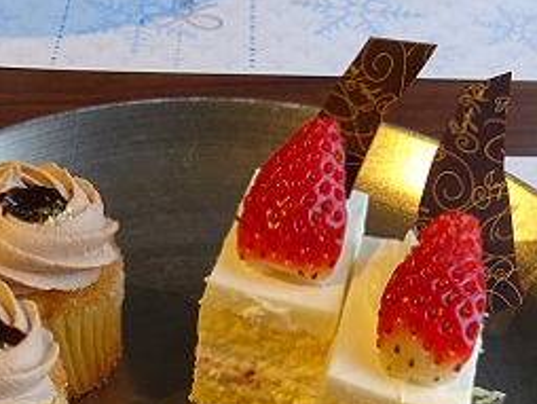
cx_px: 185
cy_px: 454
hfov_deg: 32.4
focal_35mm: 59
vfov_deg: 23.2
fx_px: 916
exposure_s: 1/30
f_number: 3.5
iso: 80
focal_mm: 4.1
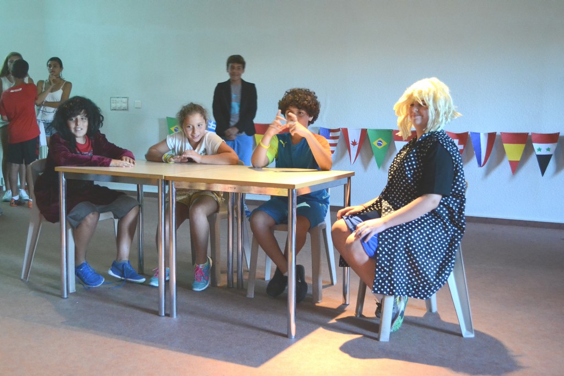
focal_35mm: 45
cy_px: 188
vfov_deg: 29.9
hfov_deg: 43.6
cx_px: 282
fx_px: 705
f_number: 4.5
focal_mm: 30
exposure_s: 1/20
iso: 3200
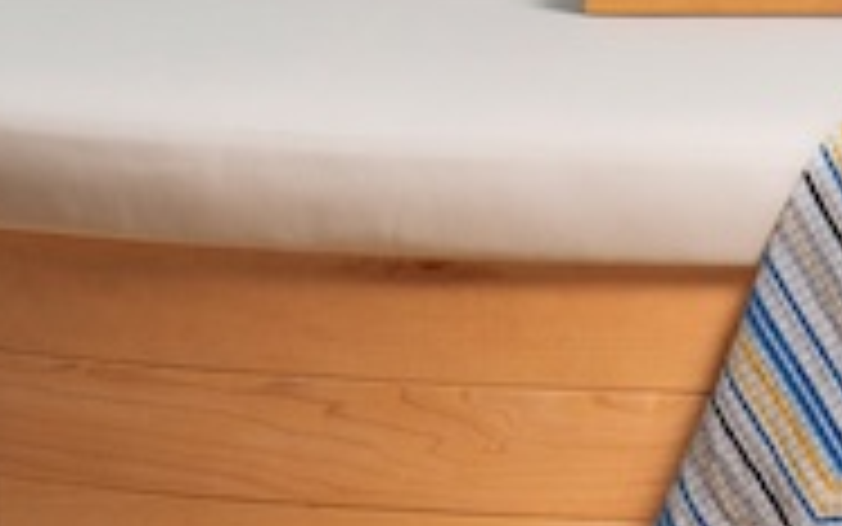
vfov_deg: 4.0
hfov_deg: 6.4
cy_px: -560
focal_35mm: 327
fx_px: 7506
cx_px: 1013
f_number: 5
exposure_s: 1/160
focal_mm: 50
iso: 160
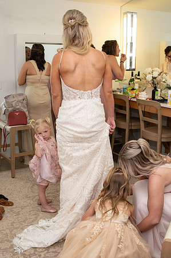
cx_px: 84
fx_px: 293
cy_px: 125
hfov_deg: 32.5
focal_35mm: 41
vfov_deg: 47.4
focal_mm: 26
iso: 640
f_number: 4
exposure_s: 1/125
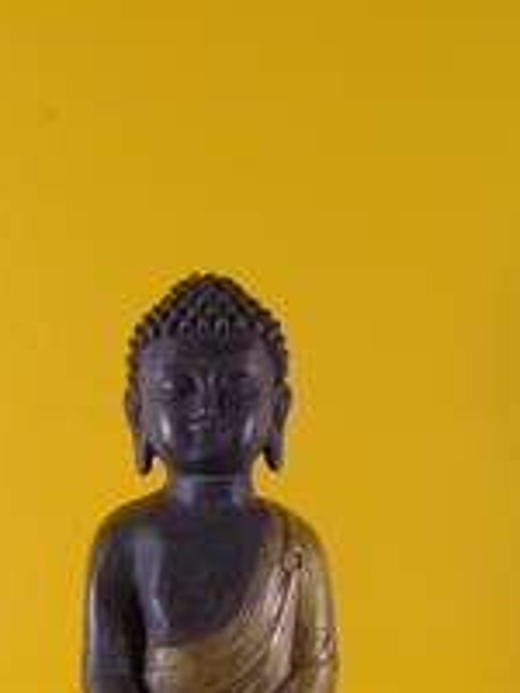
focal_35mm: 100
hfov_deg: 14.8
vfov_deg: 19.1
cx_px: 225
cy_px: 683
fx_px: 2003
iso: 1600
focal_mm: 35
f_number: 8
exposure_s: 1/60
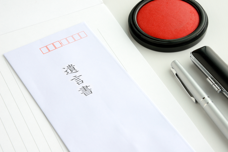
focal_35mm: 105
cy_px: 76
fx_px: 665
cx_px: 114
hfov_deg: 19.5
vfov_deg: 13.0
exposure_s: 1/80
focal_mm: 105
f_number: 16
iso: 640
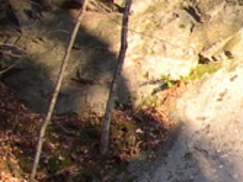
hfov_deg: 9.1
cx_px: 603
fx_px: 1361
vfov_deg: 7.6
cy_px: 170
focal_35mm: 194
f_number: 2.8
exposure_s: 1/85
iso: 100
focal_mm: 8
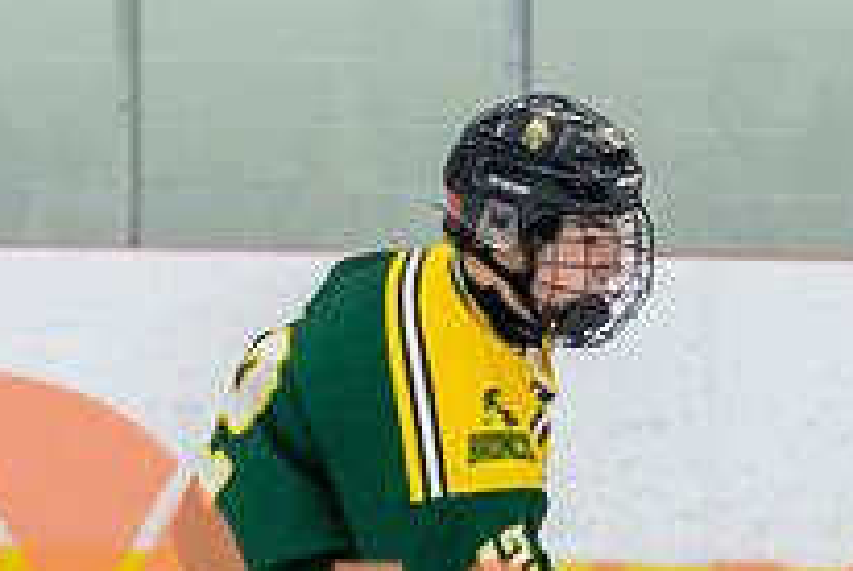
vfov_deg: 3.3
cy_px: 787
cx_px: 681
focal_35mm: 413
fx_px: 9800
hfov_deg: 5.0
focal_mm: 86
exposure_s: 1/800
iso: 4000
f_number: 2.8
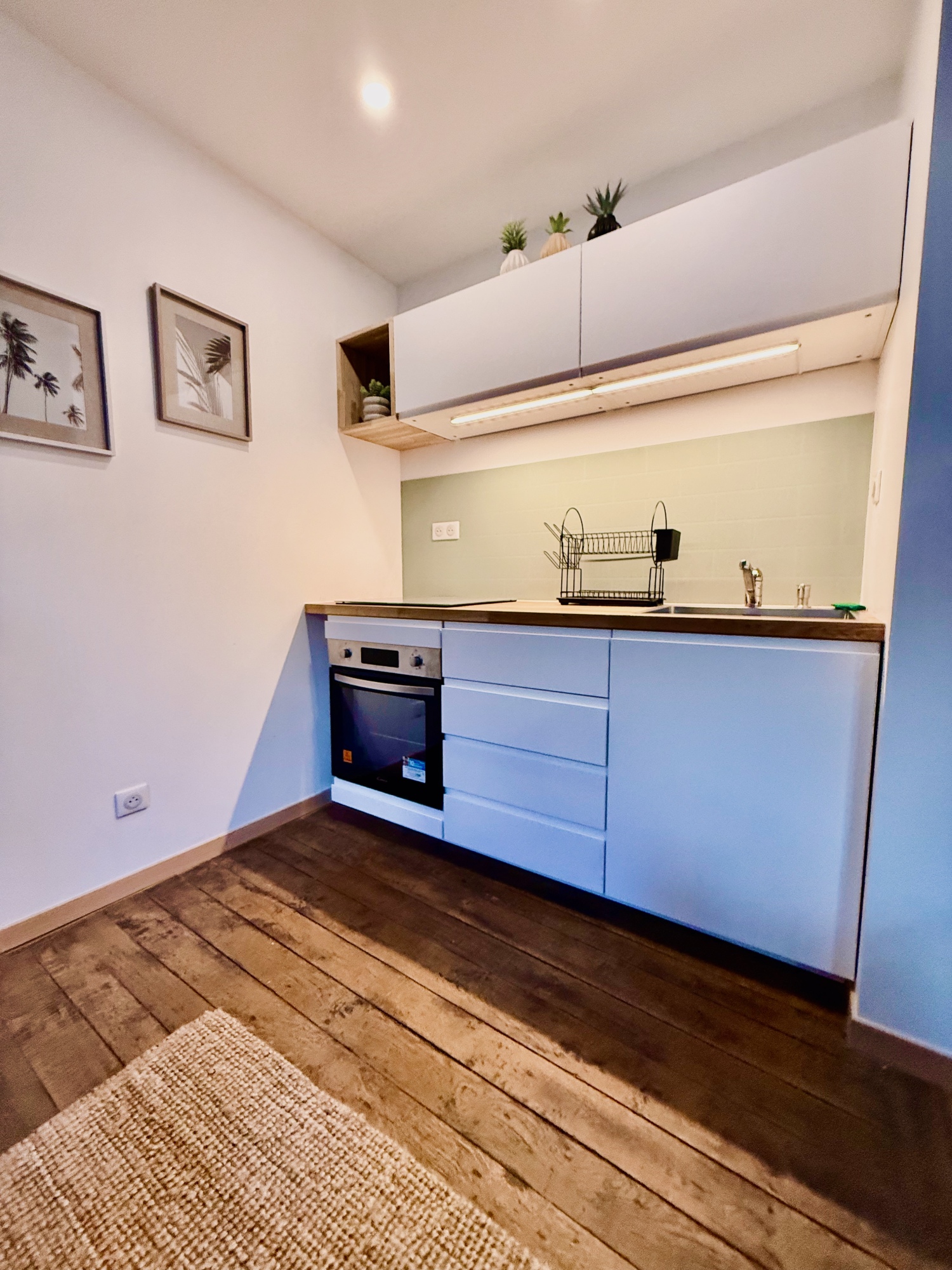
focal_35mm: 14
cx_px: 476
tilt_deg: -4.0
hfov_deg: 85.7
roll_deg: -1.0
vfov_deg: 102.1
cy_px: 635
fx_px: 513
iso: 320
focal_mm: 2.22
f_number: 2.2
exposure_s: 1/100
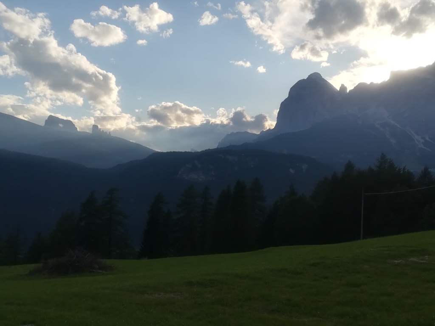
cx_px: 218
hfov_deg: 44.8
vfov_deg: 34.3
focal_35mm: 42
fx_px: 528
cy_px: 163
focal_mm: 3.83
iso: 50
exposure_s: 1/766
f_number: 2.2
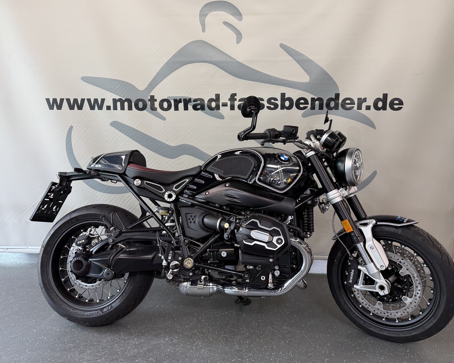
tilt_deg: -7.7
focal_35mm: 26
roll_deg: -0.1
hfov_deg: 66.0
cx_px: 239
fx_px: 349
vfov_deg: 54.9
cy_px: 184
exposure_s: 1/100
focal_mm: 6.76
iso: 100
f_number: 1.78
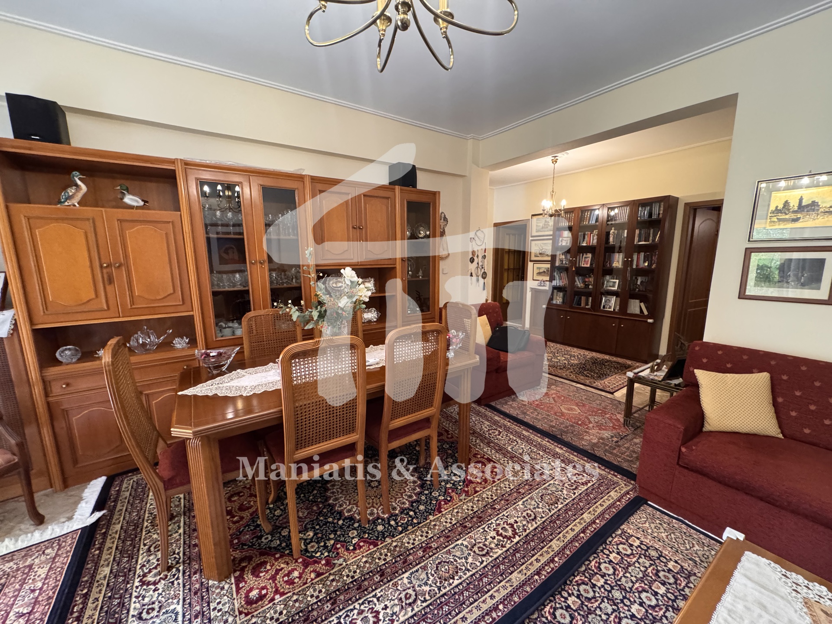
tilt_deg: -8.8
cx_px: 416
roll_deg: +0.8
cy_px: 312
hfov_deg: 102.1
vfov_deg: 85.7
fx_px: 336
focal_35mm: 14
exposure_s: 1/50
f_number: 2.2
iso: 800
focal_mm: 2.22
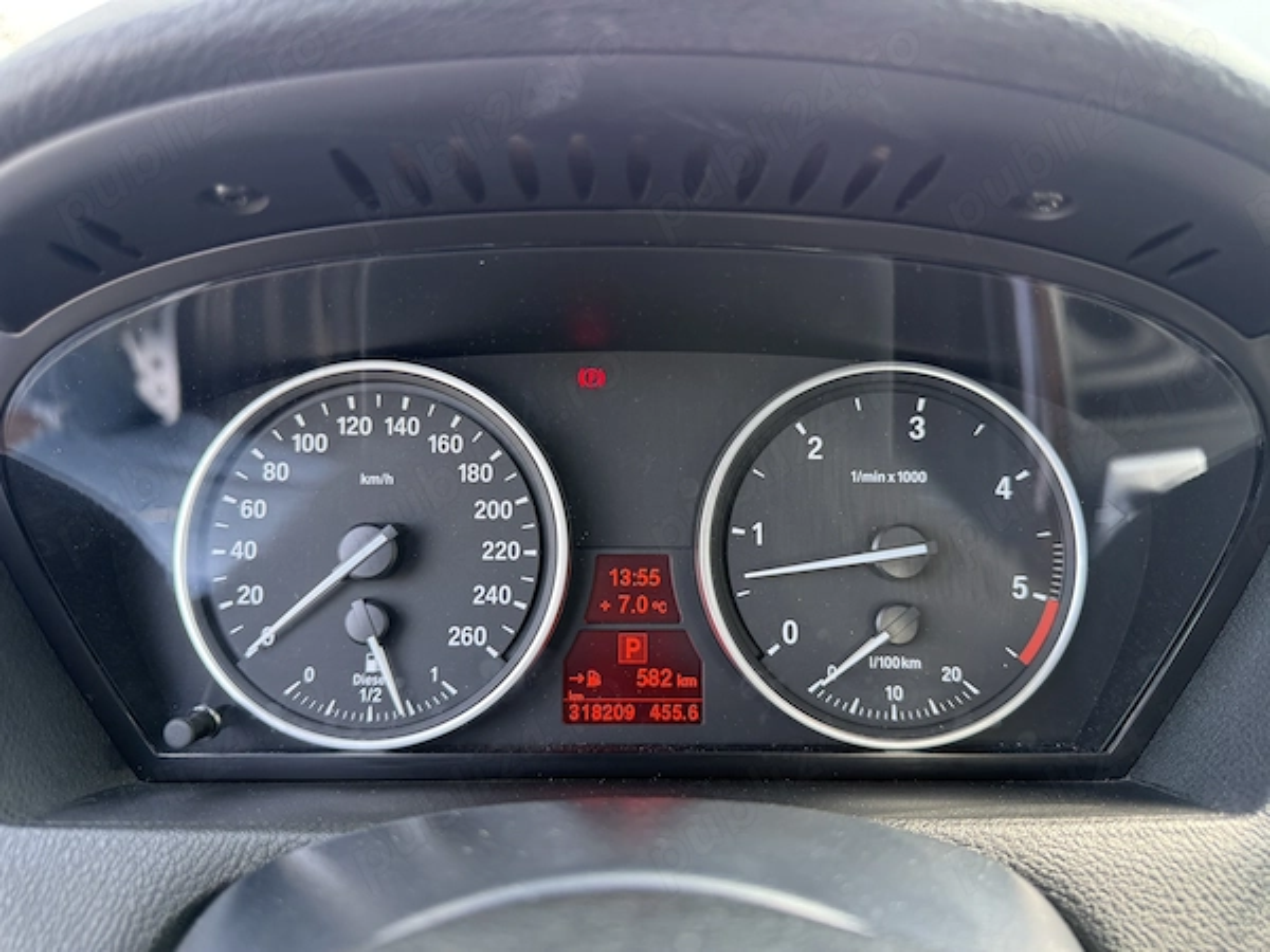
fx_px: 881
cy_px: 476
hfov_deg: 71.6
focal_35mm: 24
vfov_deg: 56.8
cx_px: 635
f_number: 1.78
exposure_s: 1/121
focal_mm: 6.76
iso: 200
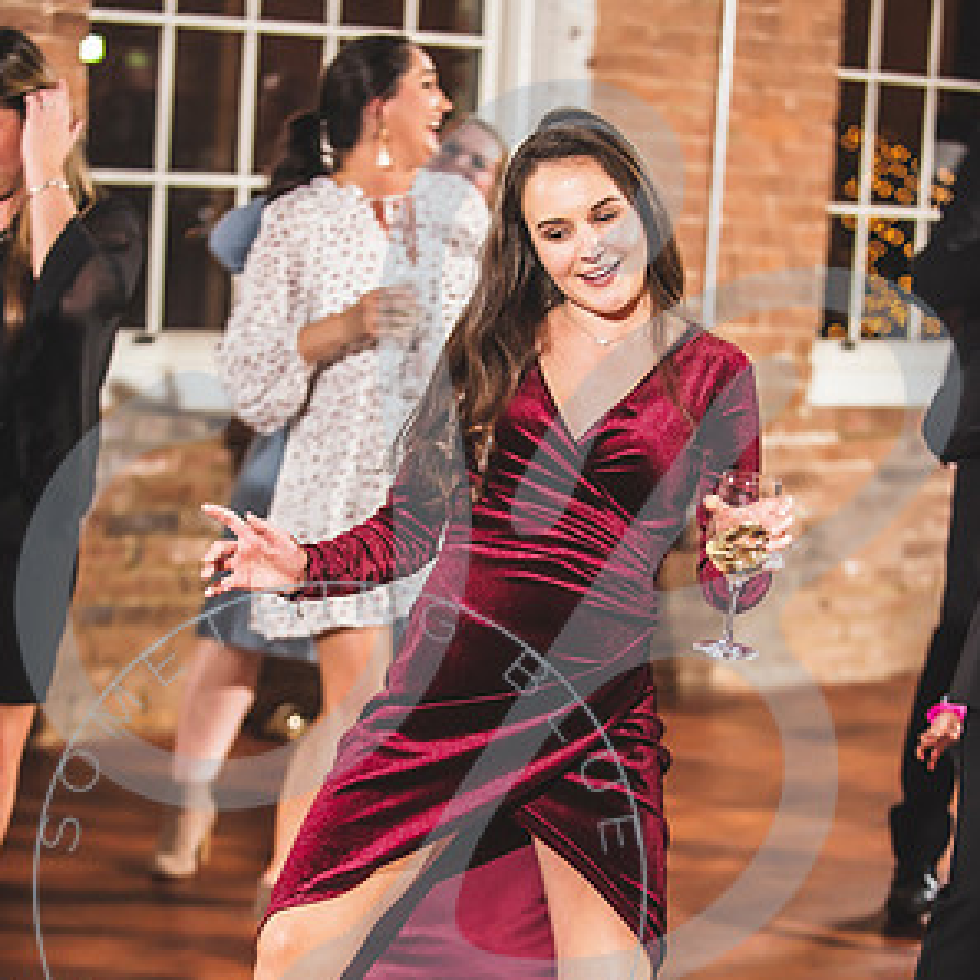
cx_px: 488
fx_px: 3299
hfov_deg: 16.9
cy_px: 637
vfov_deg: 16.9
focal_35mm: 103
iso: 1250
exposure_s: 1/200
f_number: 2.8
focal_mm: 80
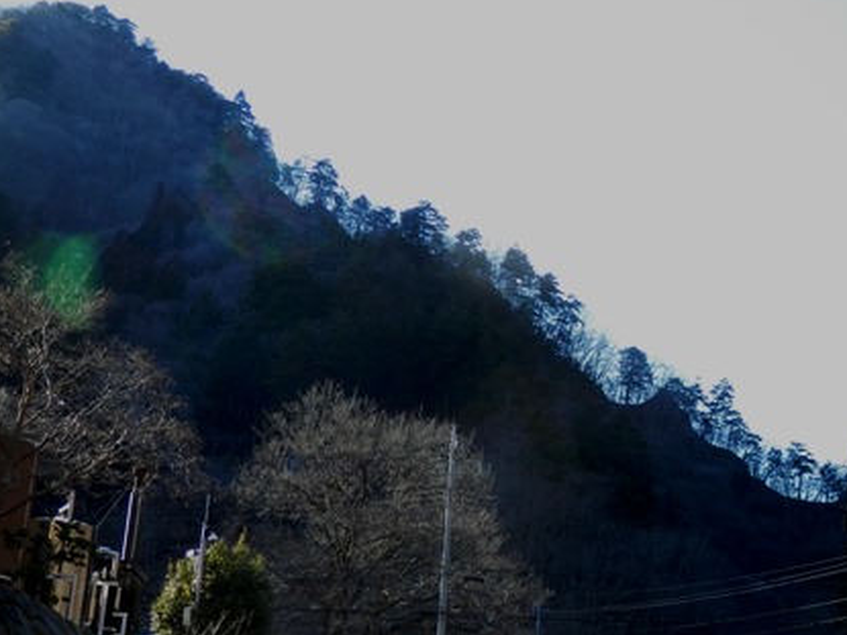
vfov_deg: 35.1
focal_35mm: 41
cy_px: 311
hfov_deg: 45.8
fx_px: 1003
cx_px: 428
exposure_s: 1/125
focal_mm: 7.3
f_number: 3.7
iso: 80
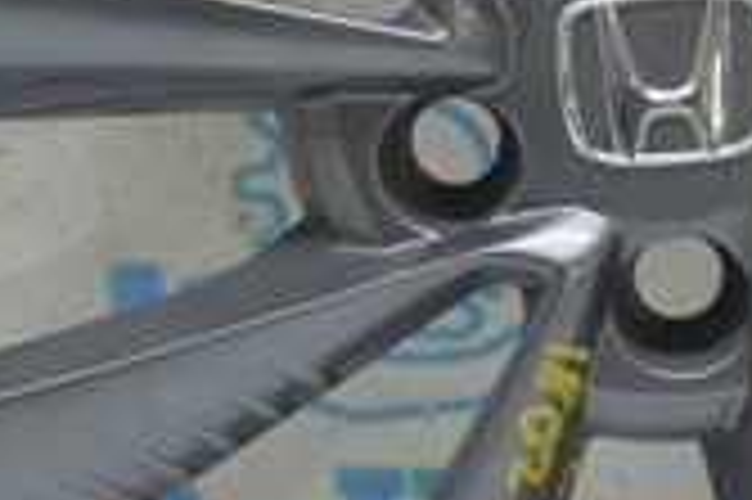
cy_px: 56
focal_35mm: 178
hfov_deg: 11.5
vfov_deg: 7.7
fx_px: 3713
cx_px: 599
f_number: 5.6
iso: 400
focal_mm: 31
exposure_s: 1/20
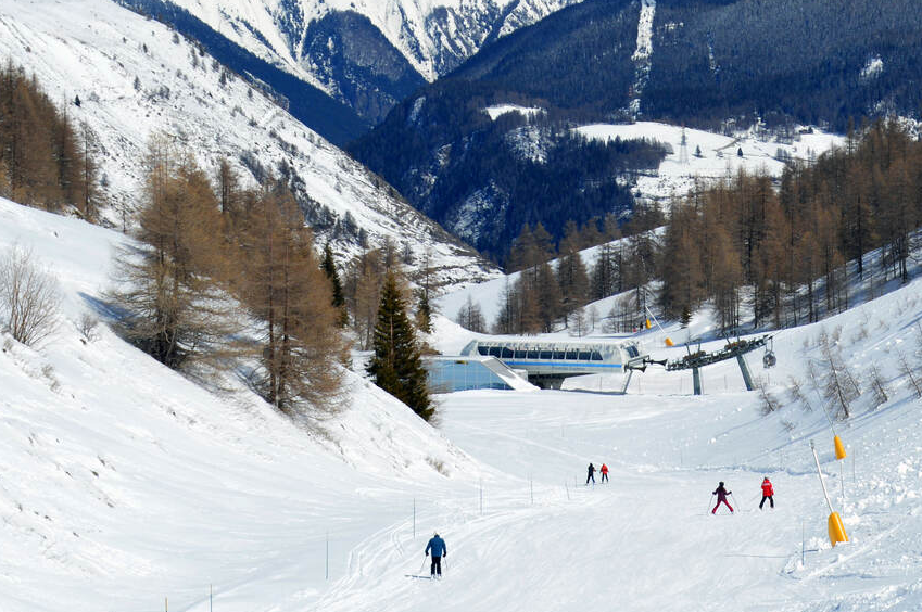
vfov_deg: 9.0
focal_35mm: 151
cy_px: 107
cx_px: 670
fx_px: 3866
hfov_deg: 13.6
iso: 100
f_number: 10
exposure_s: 1/400
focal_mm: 45
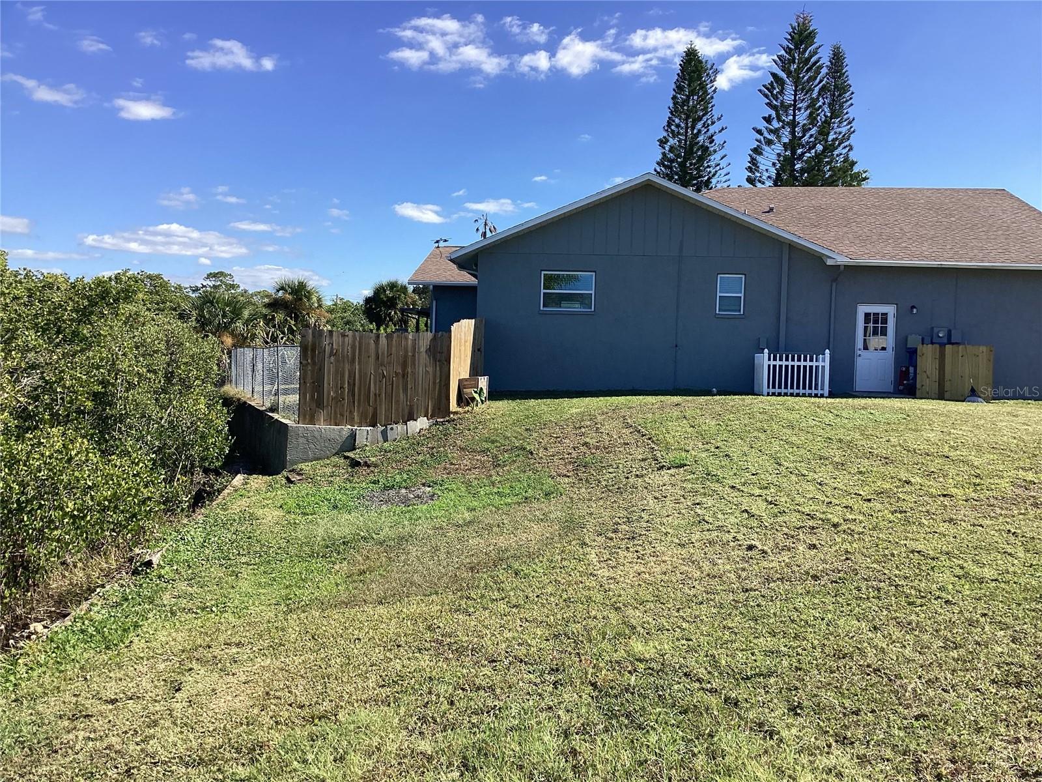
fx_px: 933
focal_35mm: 31
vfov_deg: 45.4
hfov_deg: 58.4
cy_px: 391
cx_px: 521
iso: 25
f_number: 2.4
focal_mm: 3.3
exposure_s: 1/1072
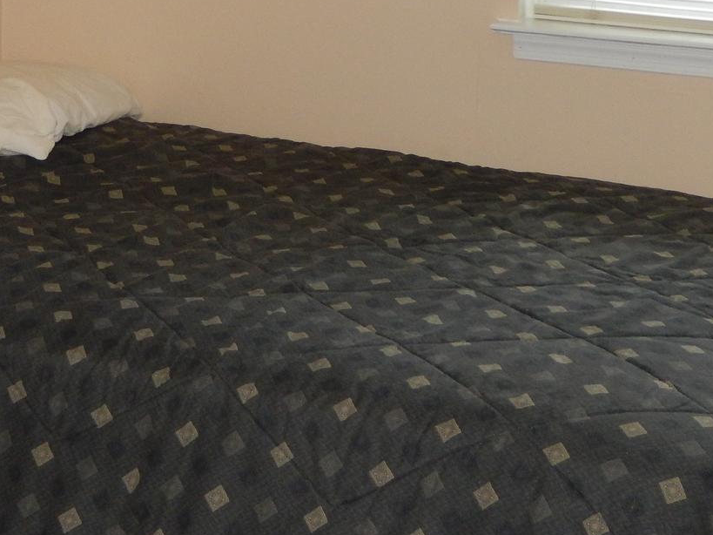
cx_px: 138
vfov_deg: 17.9
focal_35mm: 80
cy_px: -26
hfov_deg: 24.0
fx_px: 1648
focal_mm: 5.7
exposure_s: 1/30
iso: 250
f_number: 3.8
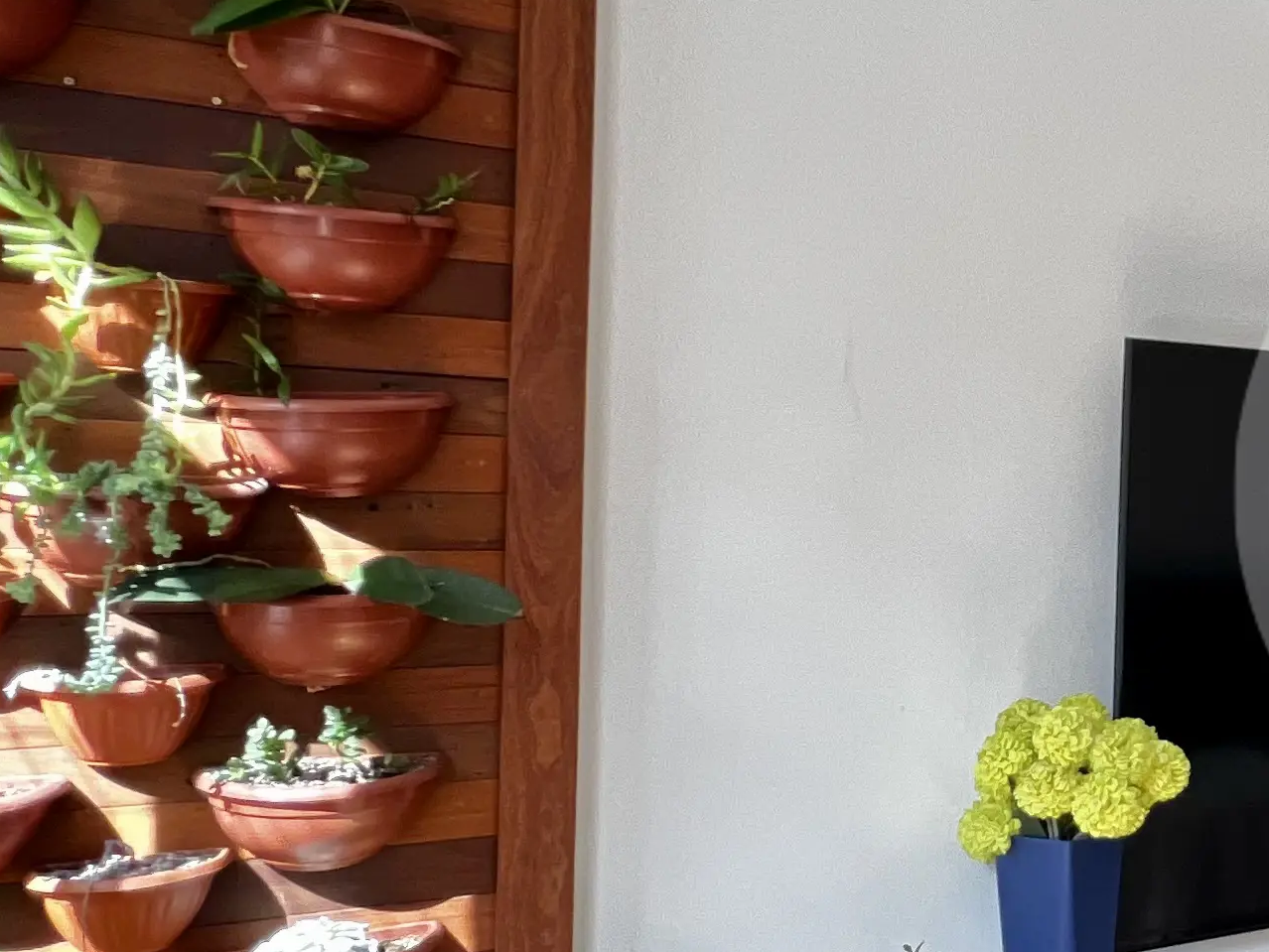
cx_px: 1626
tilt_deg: +1.7
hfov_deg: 33.9
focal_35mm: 41
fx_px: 1503
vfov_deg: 35.1
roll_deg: +0.3
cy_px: 490
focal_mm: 1.57
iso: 200
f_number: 1.8
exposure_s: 1/120
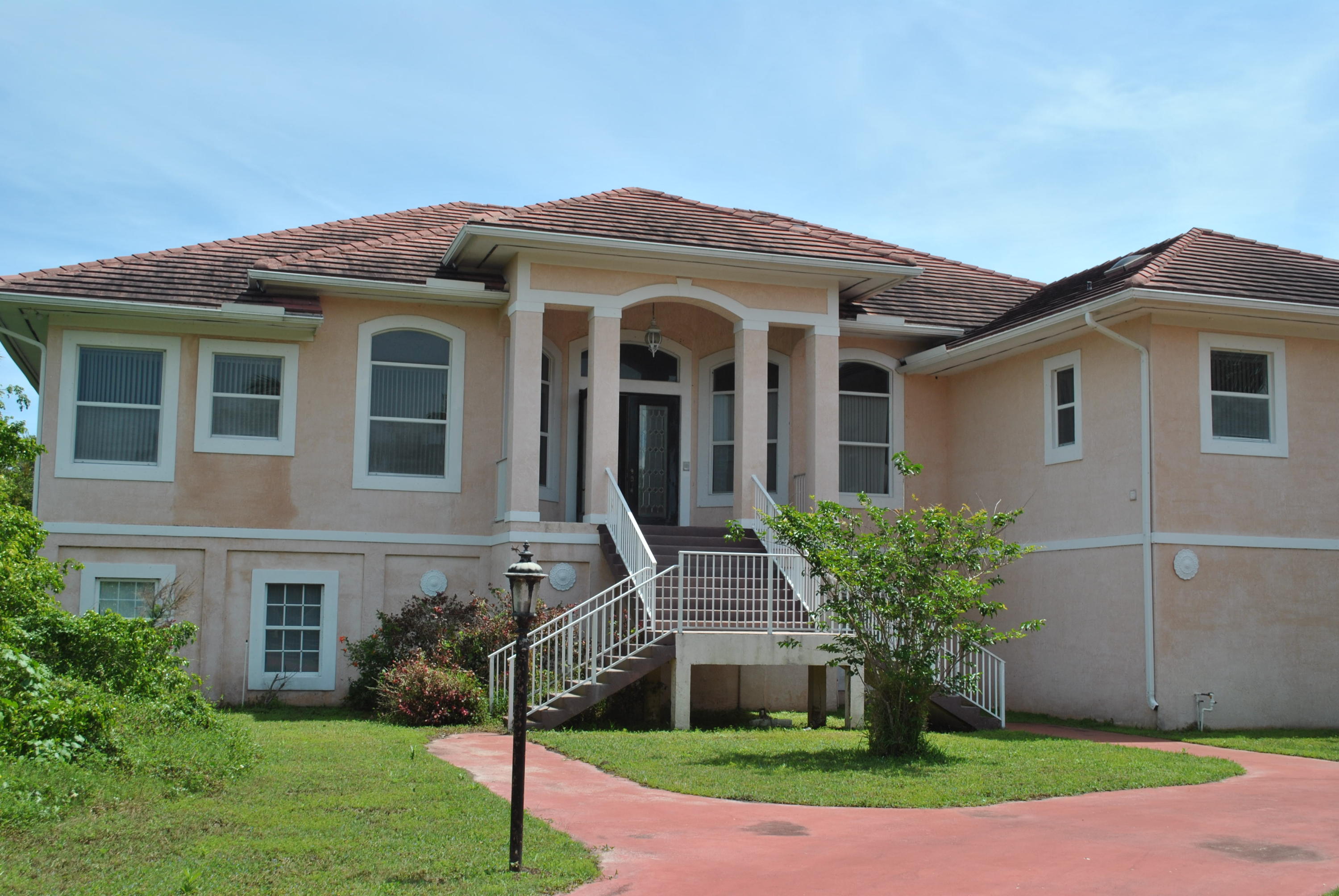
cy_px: 448
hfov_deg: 49.5
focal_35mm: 39
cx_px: 670
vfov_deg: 34.3
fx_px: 1452
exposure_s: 1/250
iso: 100
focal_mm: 26
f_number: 8
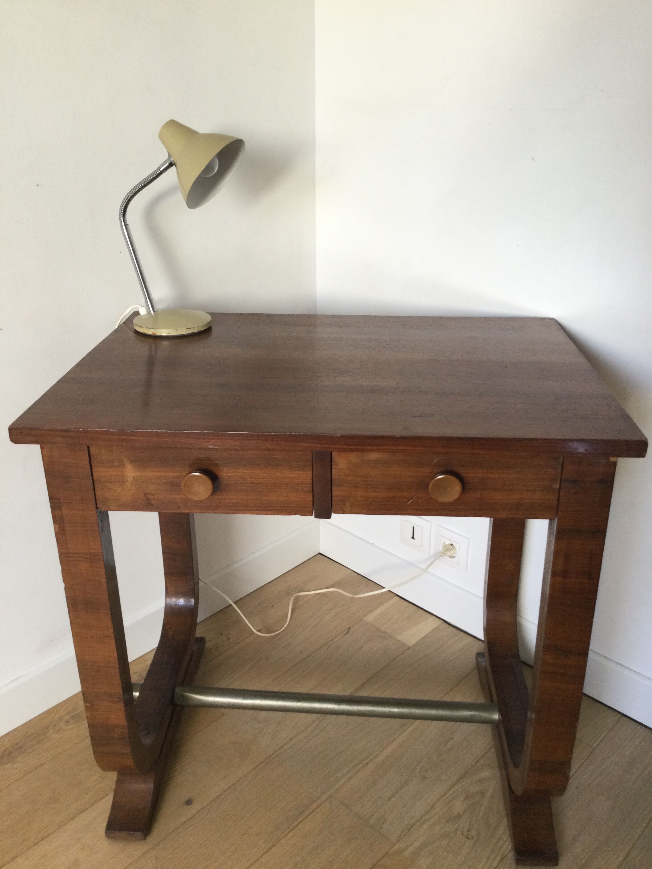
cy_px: 434
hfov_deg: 45.4
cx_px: 326
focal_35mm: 31
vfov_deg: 58.4
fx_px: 779
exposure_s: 1/33
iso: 64
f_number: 2.4
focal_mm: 3.3
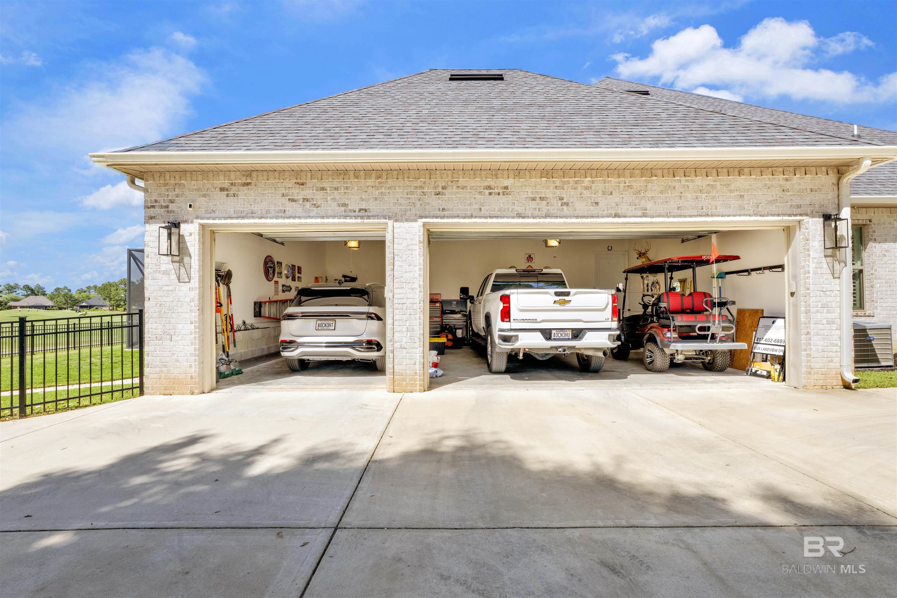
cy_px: 299
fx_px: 411
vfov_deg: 72.1
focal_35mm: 16
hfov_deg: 95.0
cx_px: 448
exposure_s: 1/250
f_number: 11
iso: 400
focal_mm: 16.5
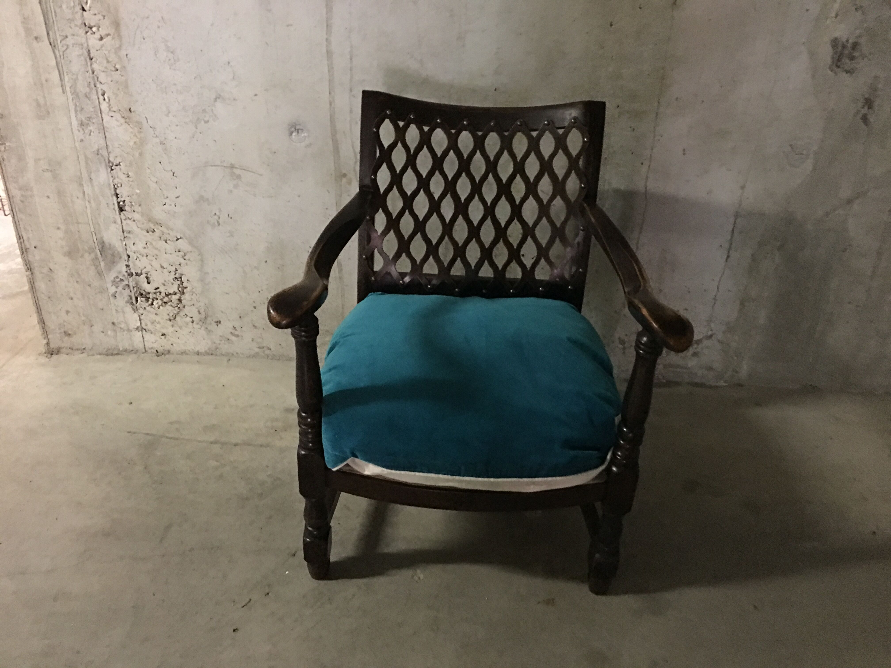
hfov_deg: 61.7
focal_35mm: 29
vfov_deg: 48.2
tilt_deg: -29.6
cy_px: 334
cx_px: 446
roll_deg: -2.8
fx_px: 746
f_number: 2.2
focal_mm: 4.15
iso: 160
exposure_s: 1/4
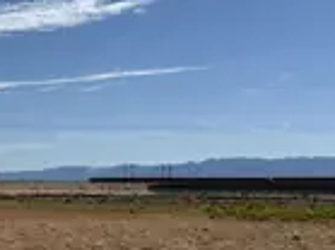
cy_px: 291
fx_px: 667
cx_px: -72
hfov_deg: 25.2
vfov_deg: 20.1
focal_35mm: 69
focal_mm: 6.76
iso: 80
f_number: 1.78
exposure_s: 1/10309
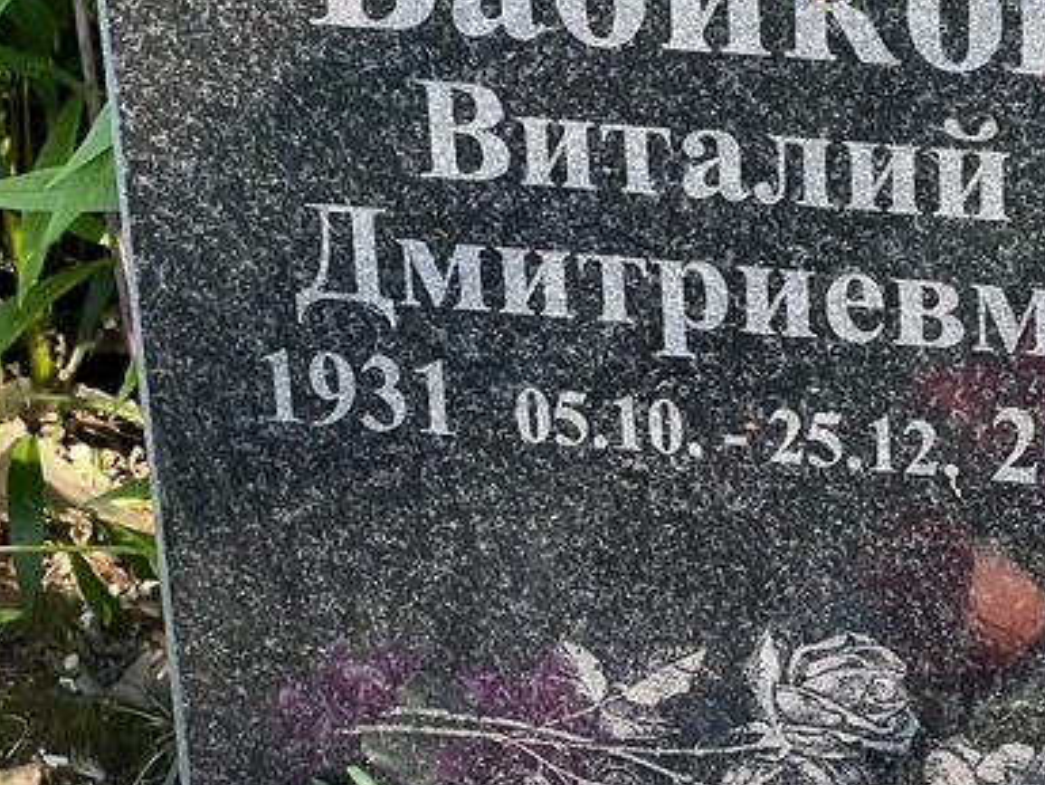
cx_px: 814
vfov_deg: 9.2
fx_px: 4832
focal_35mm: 160
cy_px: 3
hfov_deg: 12.3
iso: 125
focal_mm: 9
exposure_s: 1/99
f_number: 2.8
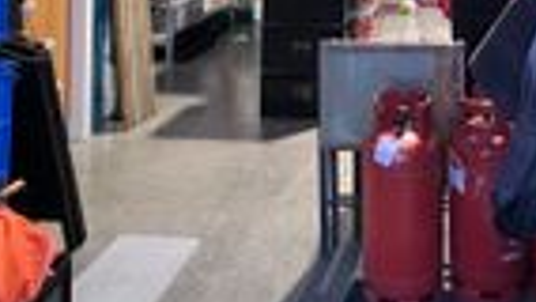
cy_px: -140
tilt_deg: +2.1
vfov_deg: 24.0
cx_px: 419
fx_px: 569
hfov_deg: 48.0
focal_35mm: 40
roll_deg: +0.9
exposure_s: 1/50
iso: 160
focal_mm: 1.57
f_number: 1.8
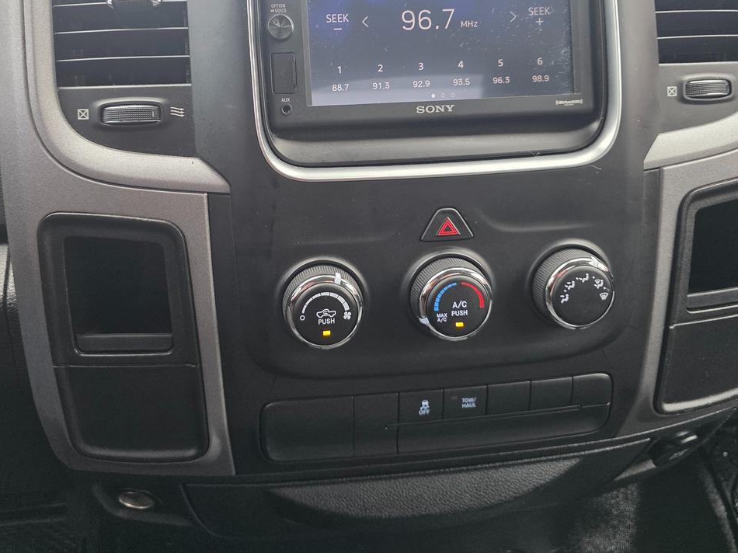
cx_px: 319
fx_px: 661
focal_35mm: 31
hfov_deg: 58.2
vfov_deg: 44.8
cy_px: 184
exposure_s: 1/180
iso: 200
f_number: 1.7
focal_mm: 6.3
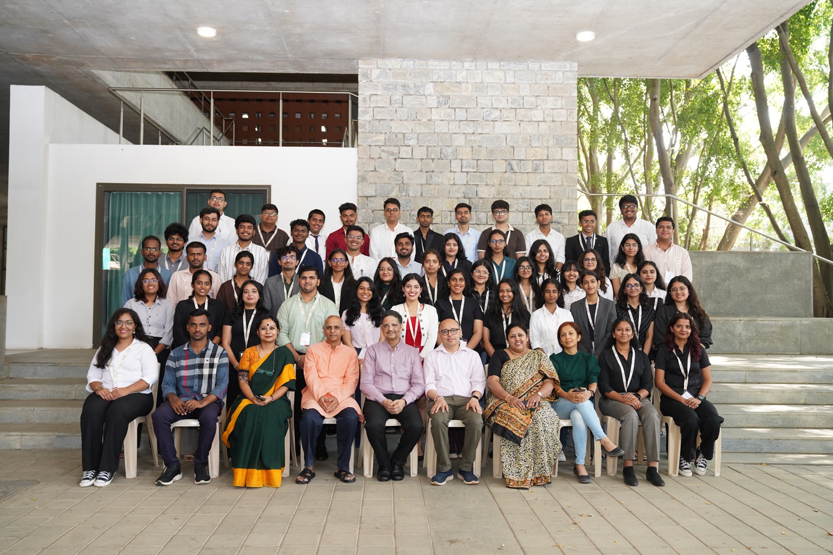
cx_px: 416
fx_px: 764
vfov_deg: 40.0
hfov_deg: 57.2
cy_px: 278
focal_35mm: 33
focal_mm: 33
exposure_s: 1/100
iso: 1000
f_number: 4.5
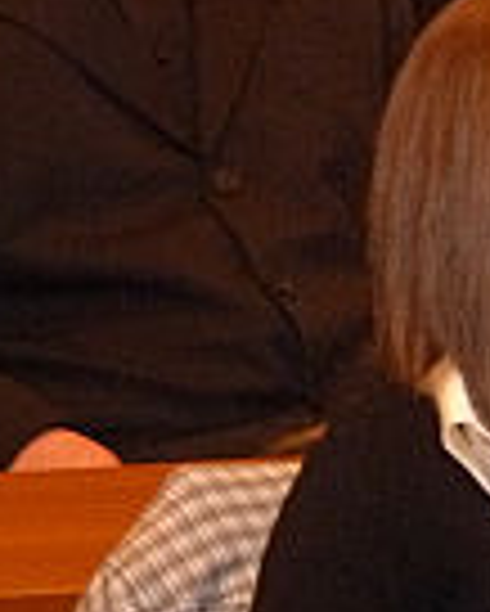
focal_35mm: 556
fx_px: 10068
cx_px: 953
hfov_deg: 2.8
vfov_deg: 3.5
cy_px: 63
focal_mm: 30.5
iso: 400
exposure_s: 1/50
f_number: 3.7
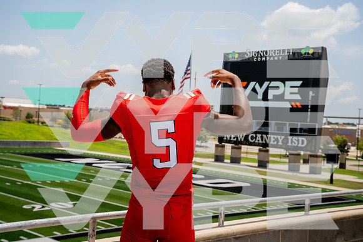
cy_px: 121
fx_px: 535
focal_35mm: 53
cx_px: 182
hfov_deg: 37.5
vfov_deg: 25.5
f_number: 7.1
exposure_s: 1/250
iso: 100
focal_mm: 53
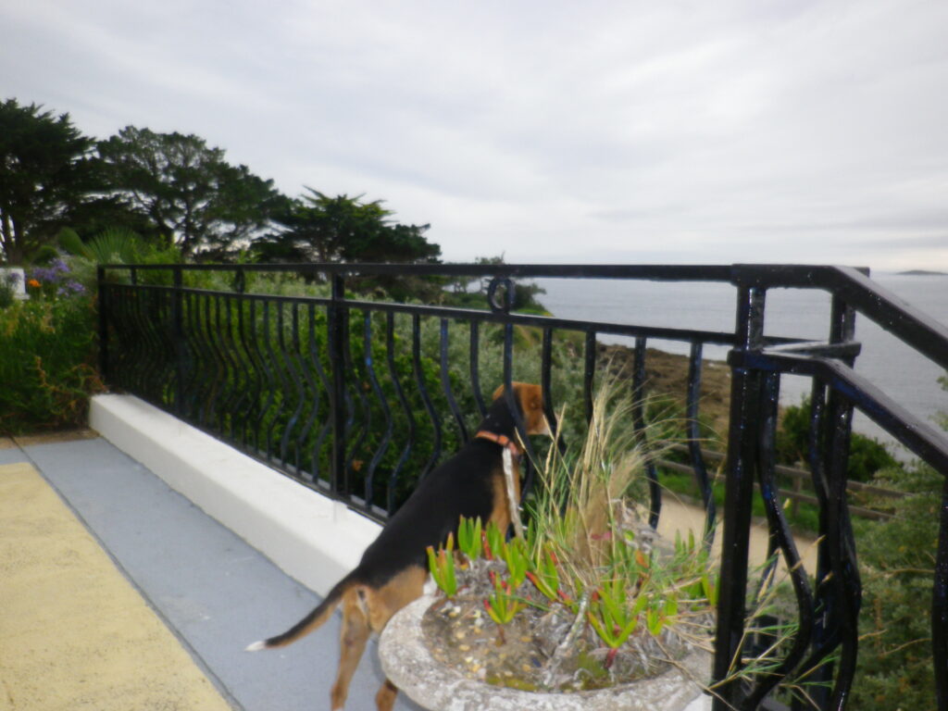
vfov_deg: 49.7
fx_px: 767
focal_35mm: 28
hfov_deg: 63.4
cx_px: 474
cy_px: 356
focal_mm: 5
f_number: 3.2
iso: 100
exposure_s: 1/320
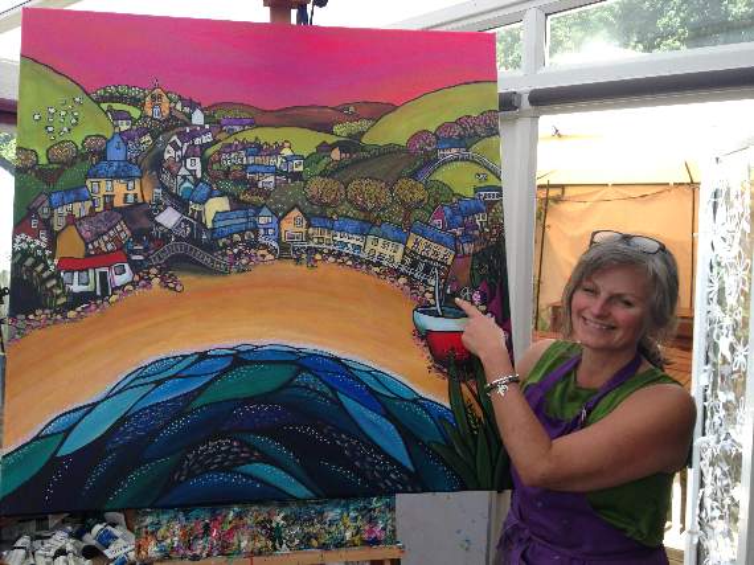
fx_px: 718
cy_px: 282
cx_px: 377
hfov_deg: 55.4
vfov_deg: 42.9
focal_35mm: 33
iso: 50
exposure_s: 1/140
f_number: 2.4
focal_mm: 4.12
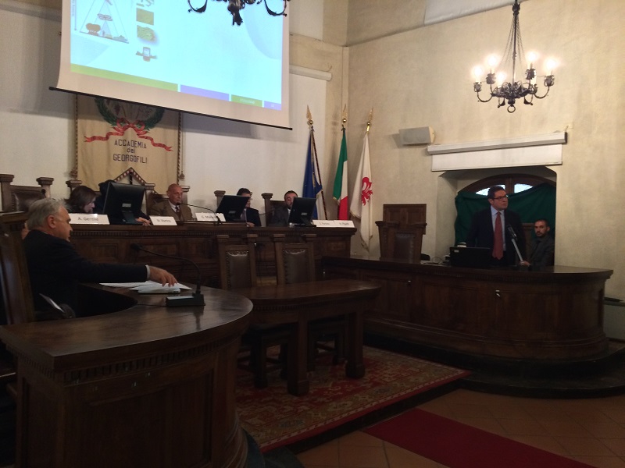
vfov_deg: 48.2
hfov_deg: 61.7
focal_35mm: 29
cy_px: 234
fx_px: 524
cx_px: 312
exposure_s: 1/33
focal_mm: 4.15
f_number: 2.2
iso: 250
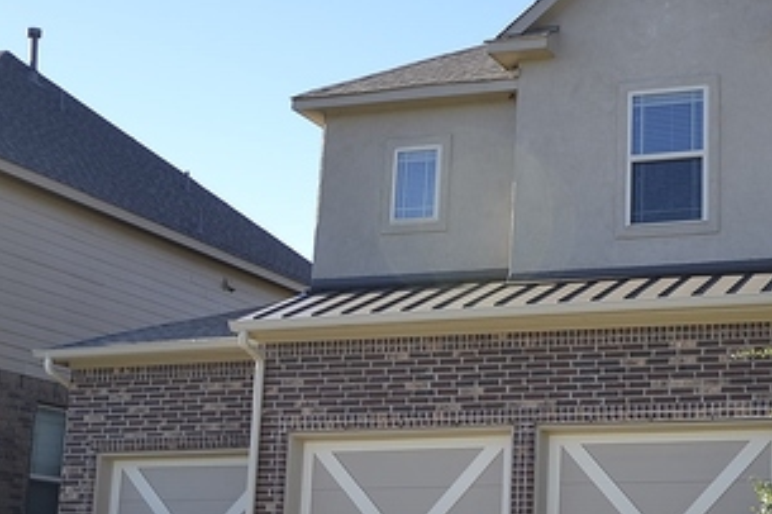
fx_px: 1350
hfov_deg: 29.8
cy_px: 328
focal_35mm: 63
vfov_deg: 21.5
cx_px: 767
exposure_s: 1/125
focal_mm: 20
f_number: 5.6
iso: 100
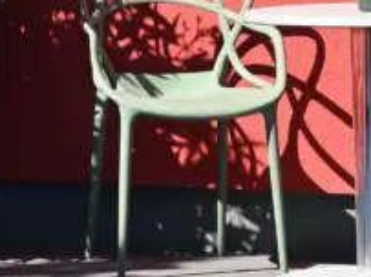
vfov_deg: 3.1
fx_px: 5034
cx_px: 49
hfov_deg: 4.2
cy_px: 562
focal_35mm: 470
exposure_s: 1/640
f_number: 6.3
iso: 160
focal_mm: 97
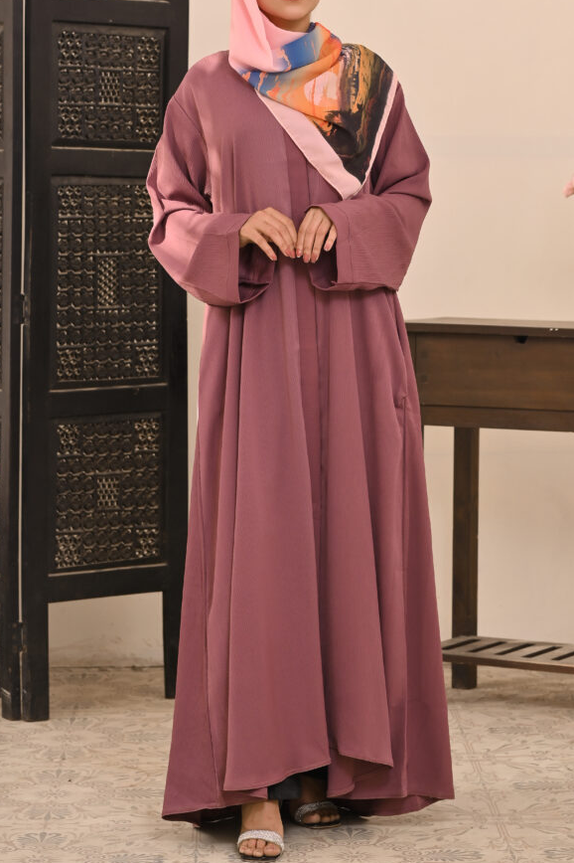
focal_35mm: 103
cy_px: 358
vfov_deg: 19.8
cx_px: 304
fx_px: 2465
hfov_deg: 13.3
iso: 200
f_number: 5.6
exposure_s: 1/200
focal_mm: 85
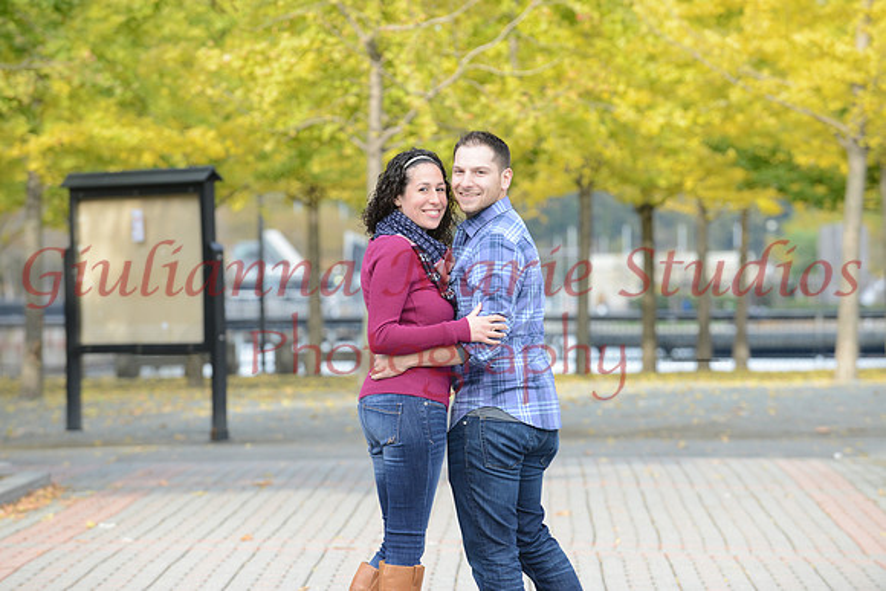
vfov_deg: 6.9
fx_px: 4923
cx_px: 443
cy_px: 296
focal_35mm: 200
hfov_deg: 10.3
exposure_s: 1/250
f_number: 8
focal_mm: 200
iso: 500
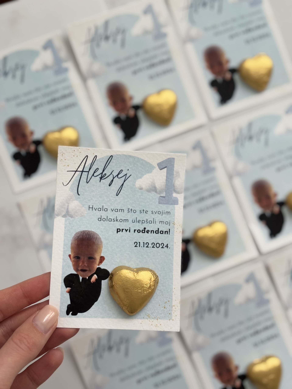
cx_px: 146
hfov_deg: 28.0
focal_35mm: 52
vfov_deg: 36.8
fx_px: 585
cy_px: 194
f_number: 1.6
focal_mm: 5.96
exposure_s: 1/60
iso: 125
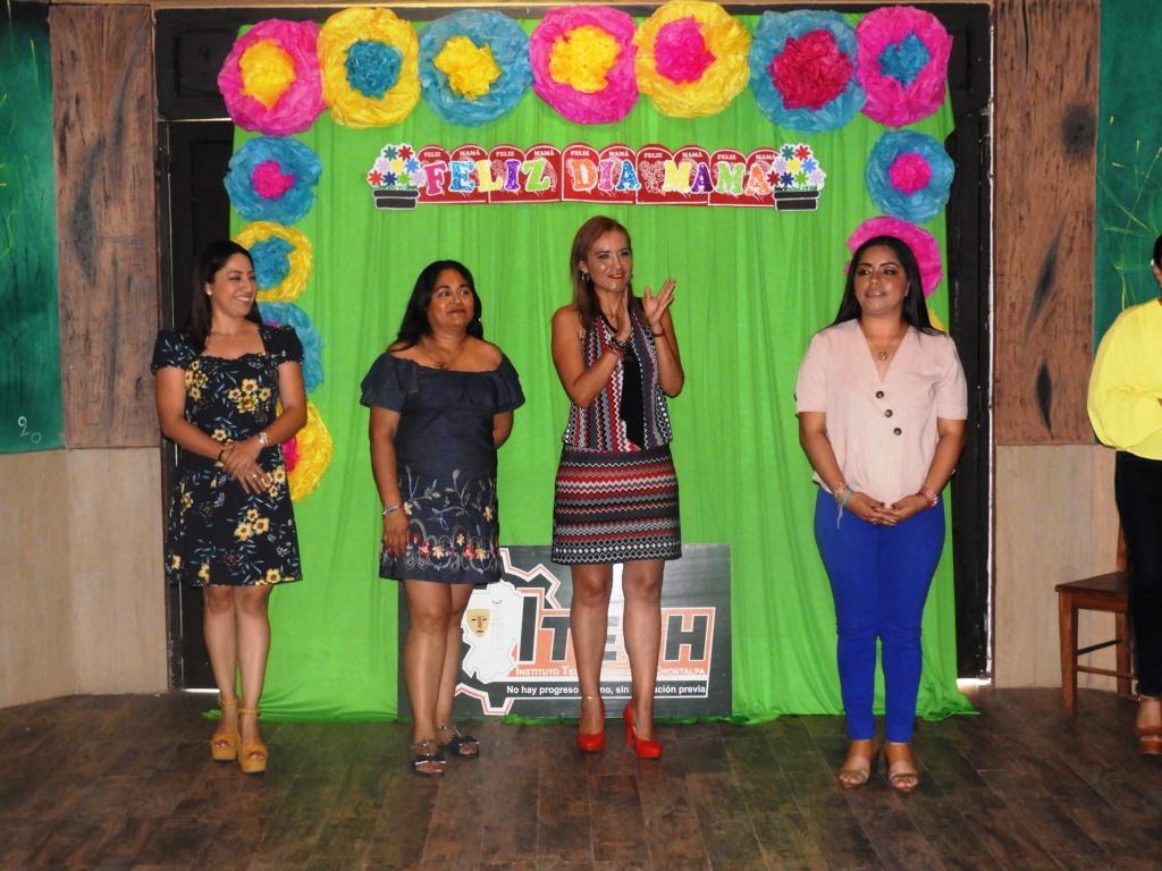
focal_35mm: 60
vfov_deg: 24.4
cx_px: 581
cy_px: 436
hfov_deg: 32.2
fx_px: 2014
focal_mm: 10.7
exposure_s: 1/30
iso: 500
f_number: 4.2
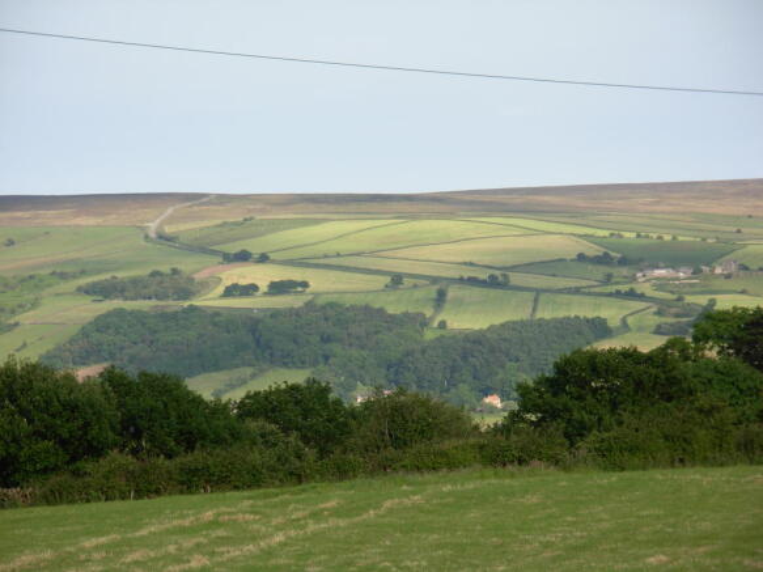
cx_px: 382
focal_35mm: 180
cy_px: 286
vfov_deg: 8.2
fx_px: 3967
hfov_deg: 11.0
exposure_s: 1/256
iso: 79
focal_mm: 29.8
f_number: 5
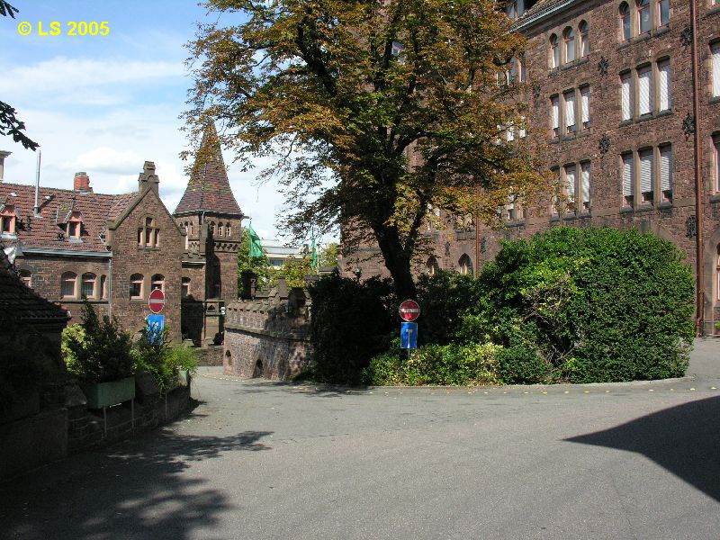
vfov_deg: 40.7
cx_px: 360
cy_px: 270
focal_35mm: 35
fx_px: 728
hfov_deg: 52.6
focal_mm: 8.9
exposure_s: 1/358
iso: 200
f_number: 8
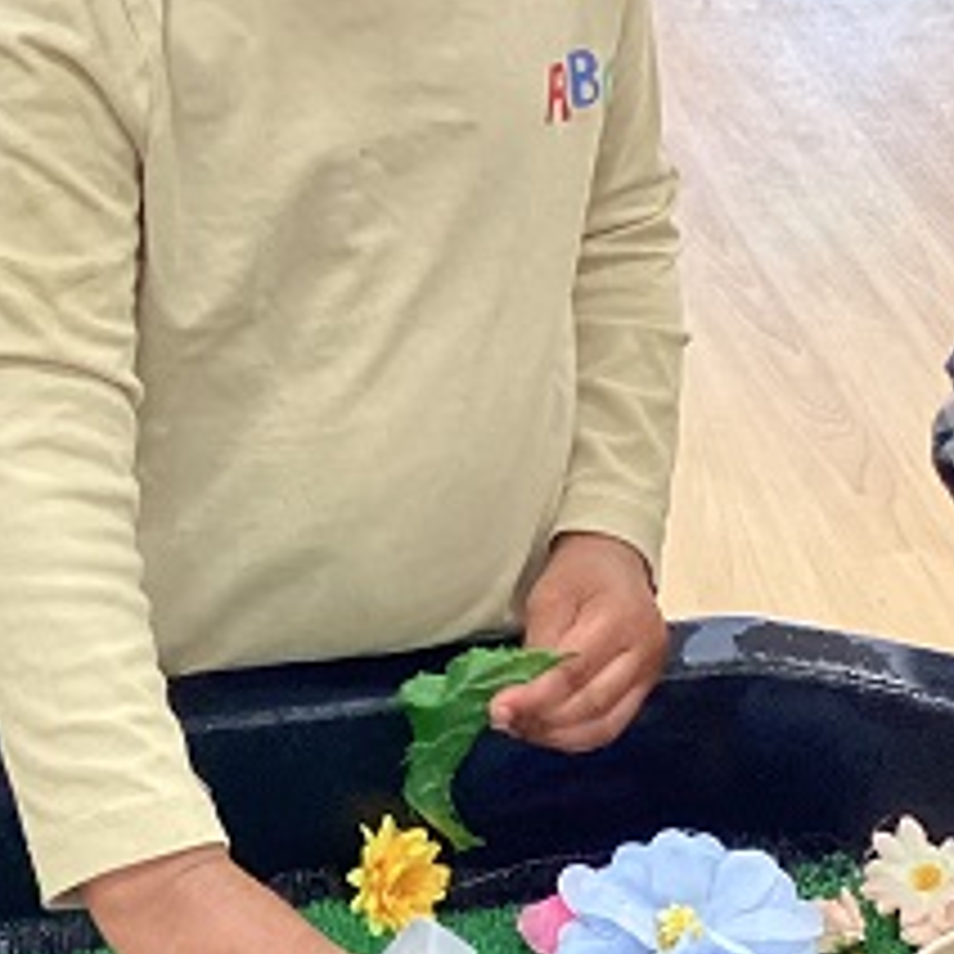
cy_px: 490
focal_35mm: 86
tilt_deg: -34.7
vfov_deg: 20.2
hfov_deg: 19.9
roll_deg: +3.9
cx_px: 180
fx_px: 2681
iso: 400
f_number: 2.4
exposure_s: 1/60
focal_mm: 3.3
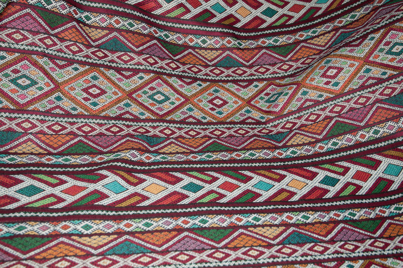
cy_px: 134
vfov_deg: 35.4
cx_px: 202
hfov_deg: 51.3
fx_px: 419
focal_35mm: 38
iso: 400
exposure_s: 1/60
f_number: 5.6
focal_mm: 25
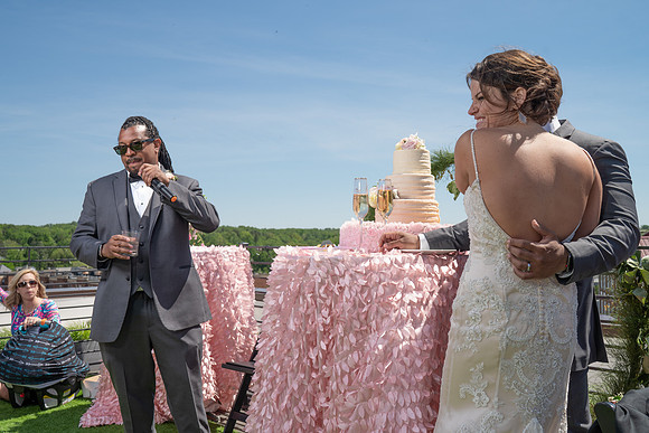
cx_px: 324
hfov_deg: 53.5
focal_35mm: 36
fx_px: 644
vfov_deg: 37.2
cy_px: 216
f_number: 7.1
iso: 50
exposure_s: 1/250
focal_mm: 35
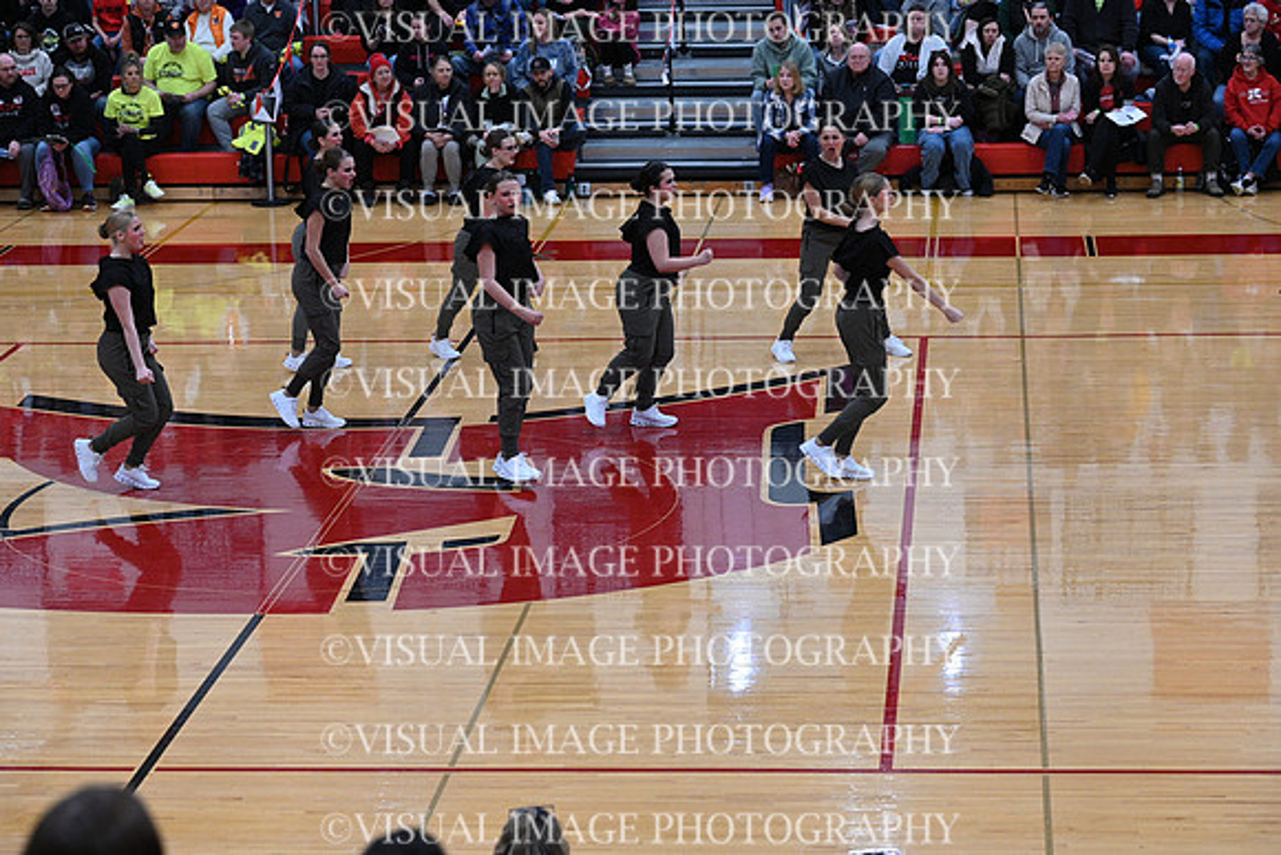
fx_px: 3345
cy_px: 428
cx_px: 640
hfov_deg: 21.7
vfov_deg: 14.6
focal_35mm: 94
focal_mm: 94
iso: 4000
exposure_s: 1/400
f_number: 4
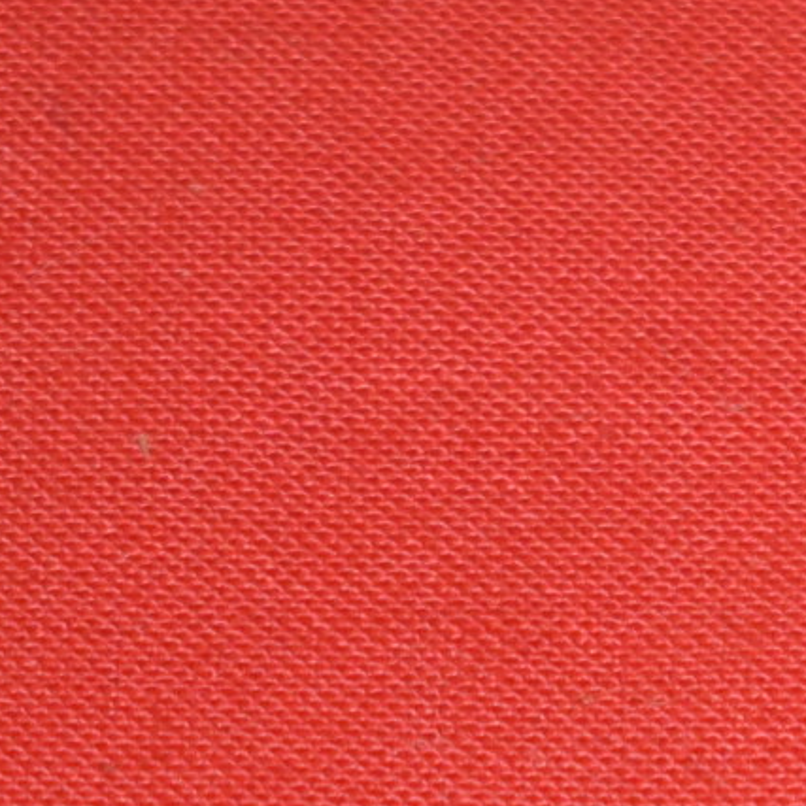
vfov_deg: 4.3
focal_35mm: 411
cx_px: 2222
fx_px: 10827
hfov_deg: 4.1
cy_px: 781
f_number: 5.3
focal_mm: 46
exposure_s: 1/60
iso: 800
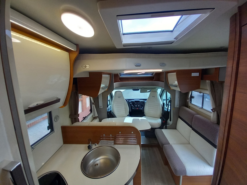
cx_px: 124
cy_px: 92
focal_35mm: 13
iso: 80
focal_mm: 1.13
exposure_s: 1/50
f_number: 2.2
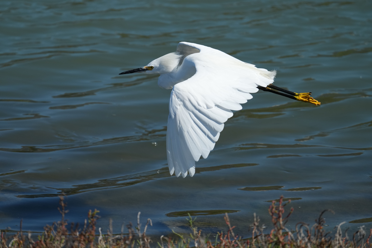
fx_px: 5786
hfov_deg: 3.7
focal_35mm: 560
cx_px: 186
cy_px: 124
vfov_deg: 2.5
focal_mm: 560
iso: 640
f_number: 6.3
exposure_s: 1/3200
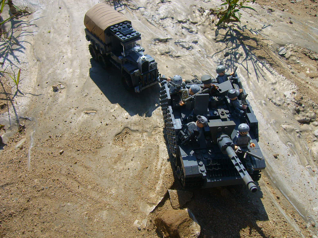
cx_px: 159
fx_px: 322
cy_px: 119
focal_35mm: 35
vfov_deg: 40.7
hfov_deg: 52.6
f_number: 5.6
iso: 64
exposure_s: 1/500
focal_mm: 5.8
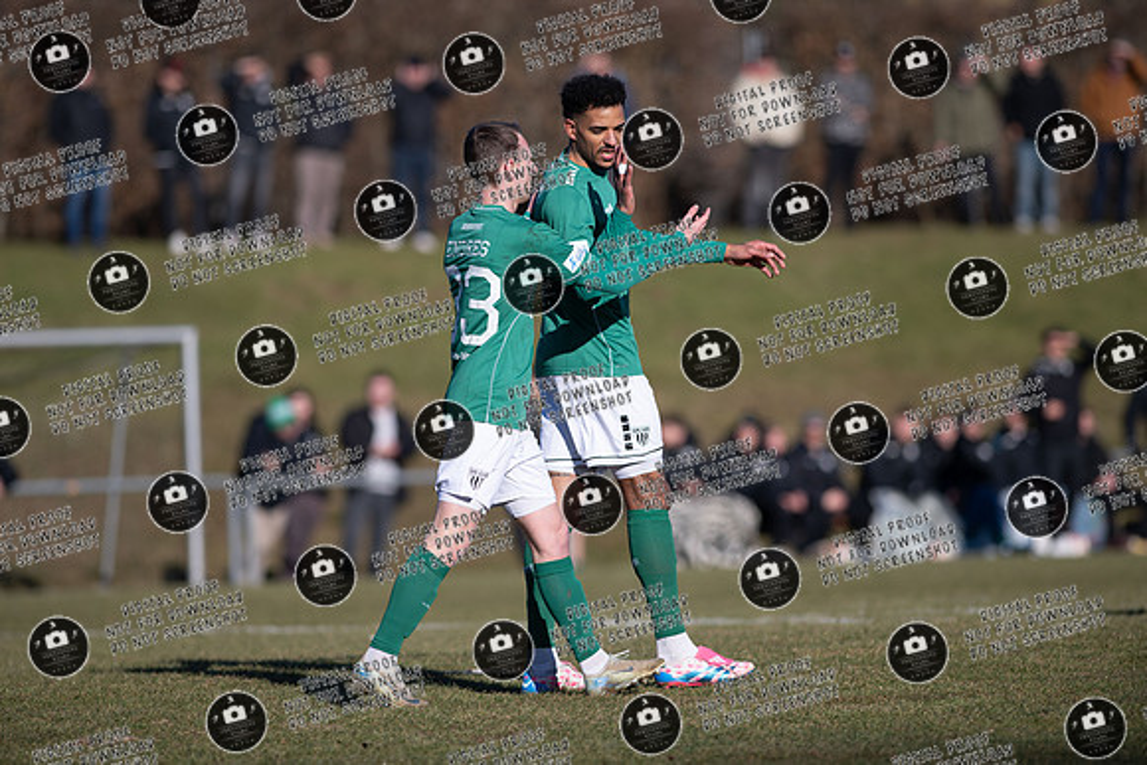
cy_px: 371
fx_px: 9841
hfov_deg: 6.7
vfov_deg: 4.5
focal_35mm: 309
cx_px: 558
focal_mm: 300
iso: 72
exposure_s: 1/1600
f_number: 3.5
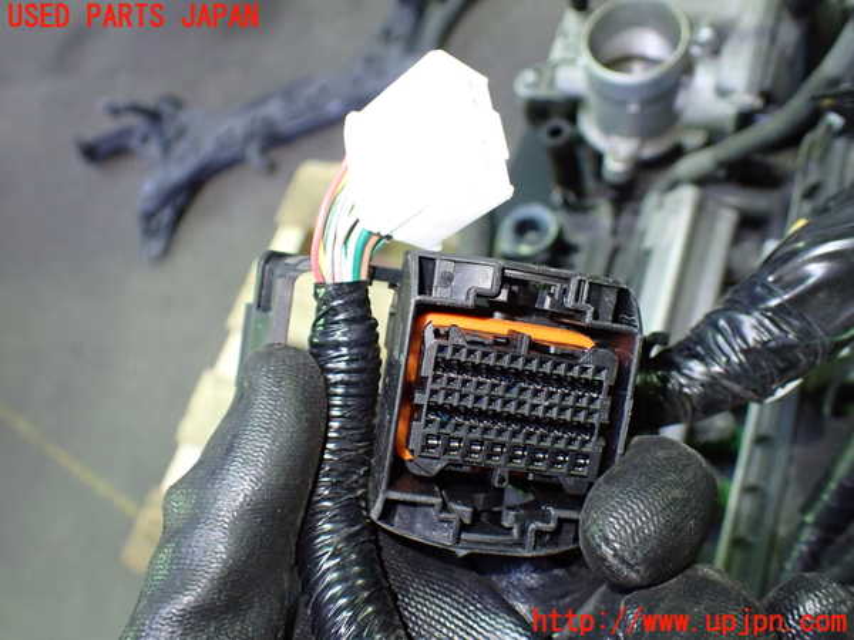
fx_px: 740
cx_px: 427
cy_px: 320
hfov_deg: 60.0
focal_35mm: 30
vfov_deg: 46.8
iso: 800
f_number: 2.3
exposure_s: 1/50
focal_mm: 5.4
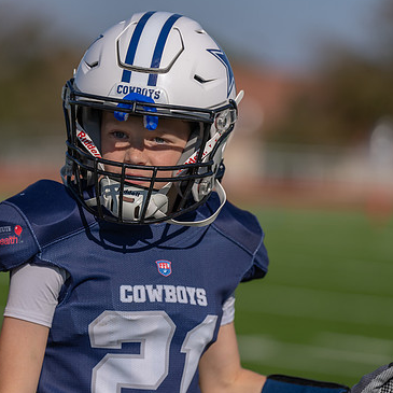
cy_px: 201
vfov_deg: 8.3
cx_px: 142
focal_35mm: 212
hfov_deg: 8.3
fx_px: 2723
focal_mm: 157
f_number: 2.8
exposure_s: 1/4000
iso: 100
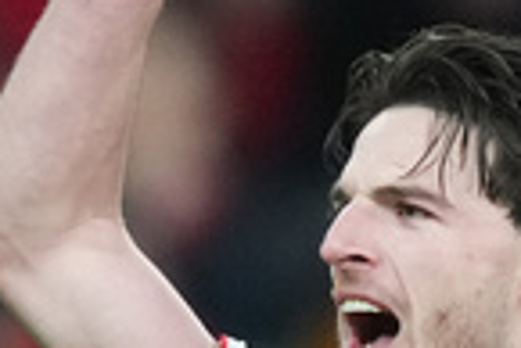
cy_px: 318
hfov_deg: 0.5
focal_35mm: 4232
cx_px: 32
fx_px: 61307
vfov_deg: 0.3
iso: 4000
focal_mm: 400
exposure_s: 1/2000
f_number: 2.8
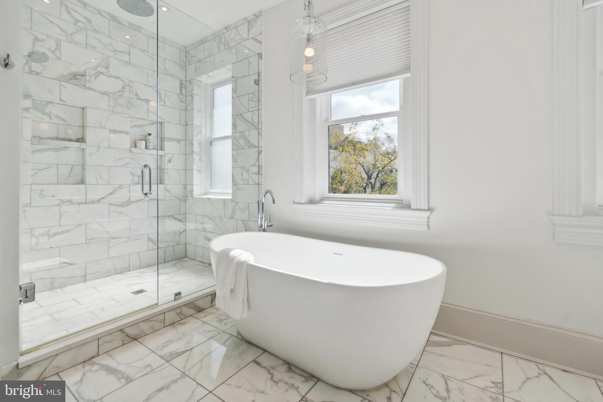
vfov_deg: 77.3
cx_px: 302
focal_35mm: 15
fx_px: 251
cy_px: 201
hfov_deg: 100.4
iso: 200
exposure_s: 1/30
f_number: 8
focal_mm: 10
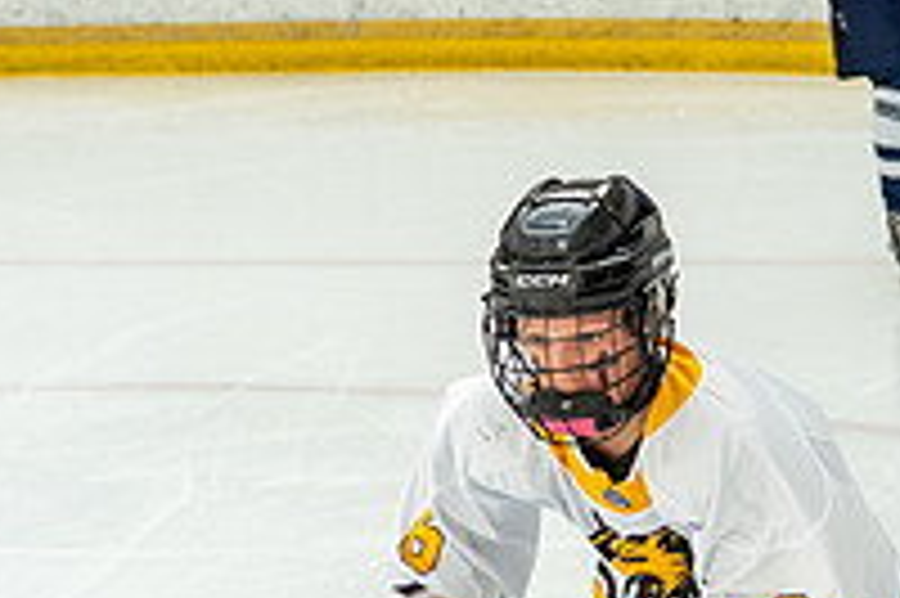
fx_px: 5445
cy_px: 812
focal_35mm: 218
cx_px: 513
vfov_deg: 6.2
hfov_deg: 9.4
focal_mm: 50
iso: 800
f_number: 3.5
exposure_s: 1/1600
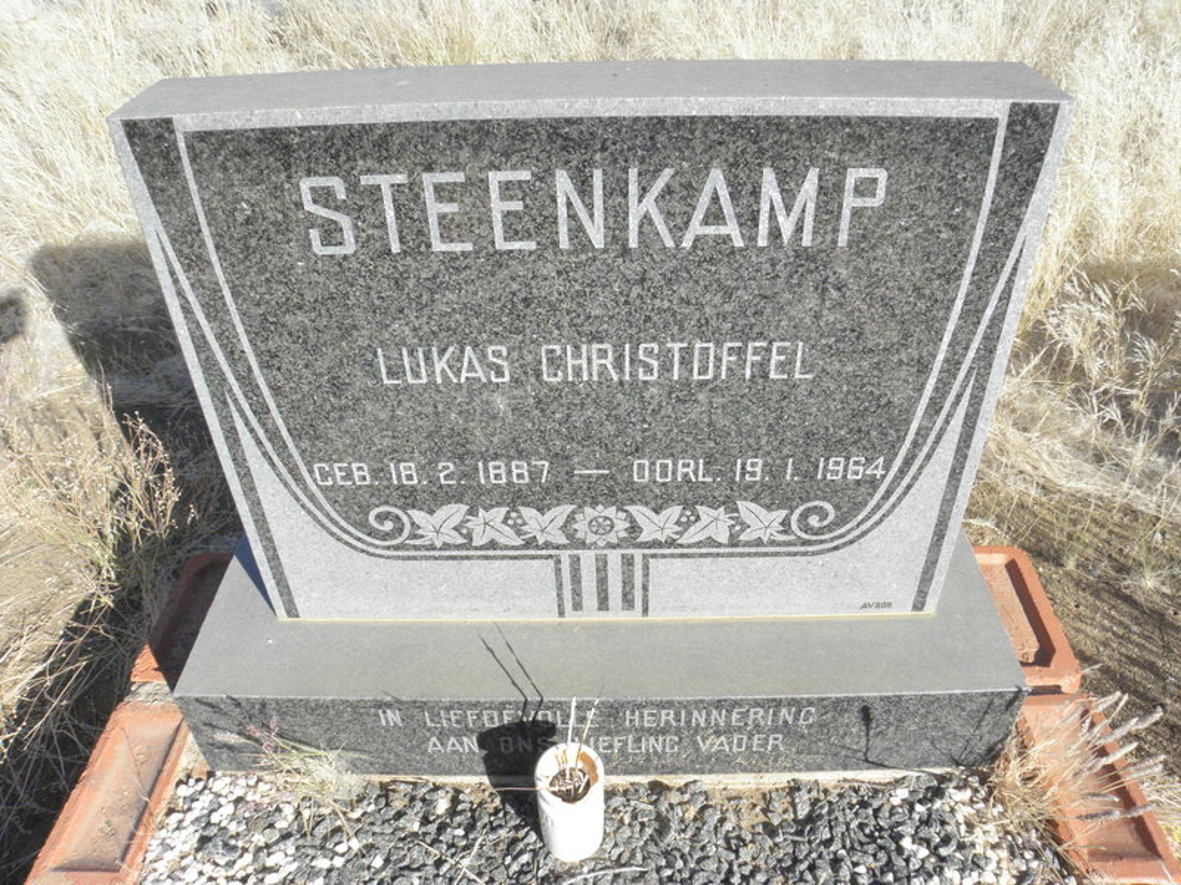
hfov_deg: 67.3
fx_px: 887
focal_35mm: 26
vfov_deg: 53.1
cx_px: 590
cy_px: 442
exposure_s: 1/500
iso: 200
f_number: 6.3
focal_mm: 4.6
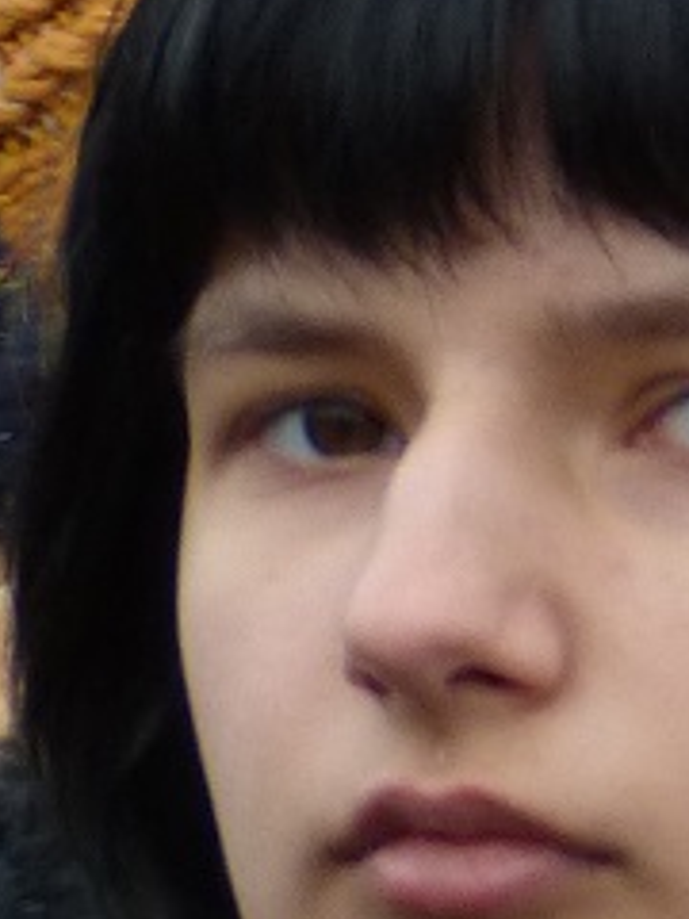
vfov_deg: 7.1
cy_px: 953
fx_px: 7404
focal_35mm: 279
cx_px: 896
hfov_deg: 5.3
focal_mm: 16.8
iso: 125
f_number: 3.4
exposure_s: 1/60
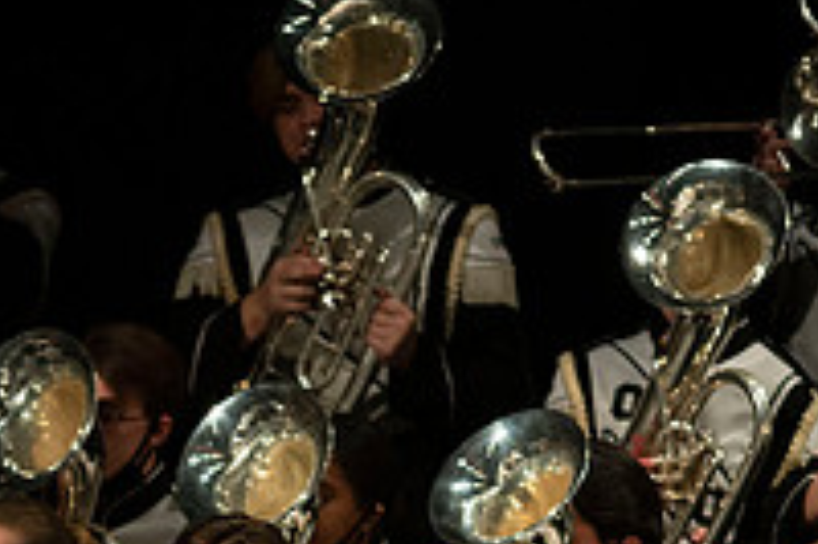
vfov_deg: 1.6
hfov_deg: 2.4
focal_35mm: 869
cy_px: 765
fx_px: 19729
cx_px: 262
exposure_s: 1/500
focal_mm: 300
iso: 3200
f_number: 2.8
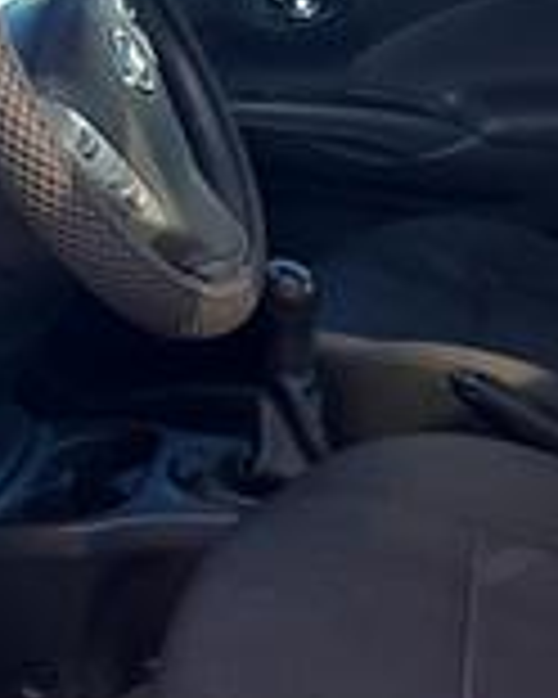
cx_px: 470
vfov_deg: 23.2
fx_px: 1693
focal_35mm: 82
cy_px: 234
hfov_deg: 18.5
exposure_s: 1/60
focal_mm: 3.98
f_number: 1.8
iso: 40
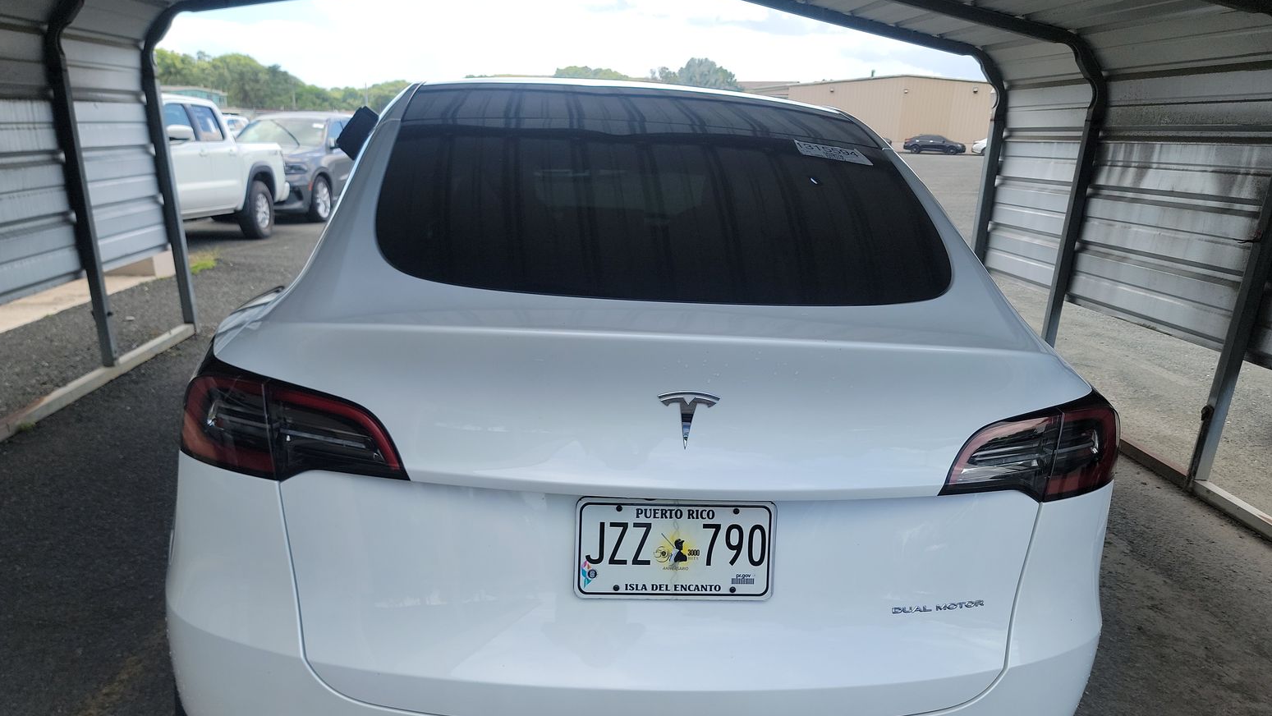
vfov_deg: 42.4
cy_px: 473
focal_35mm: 27
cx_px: 631
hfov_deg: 69.8
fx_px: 911
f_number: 1.8
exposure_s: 1/351
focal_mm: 6.7
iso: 50
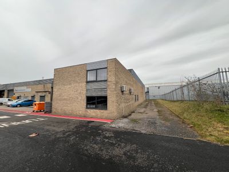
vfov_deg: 89.9
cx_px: 114
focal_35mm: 13
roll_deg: +2.8
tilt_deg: +6.2
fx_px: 86
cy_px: 86
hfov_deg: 106.2
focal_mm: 1.57
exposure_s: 1/138
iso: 32
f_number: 1.8
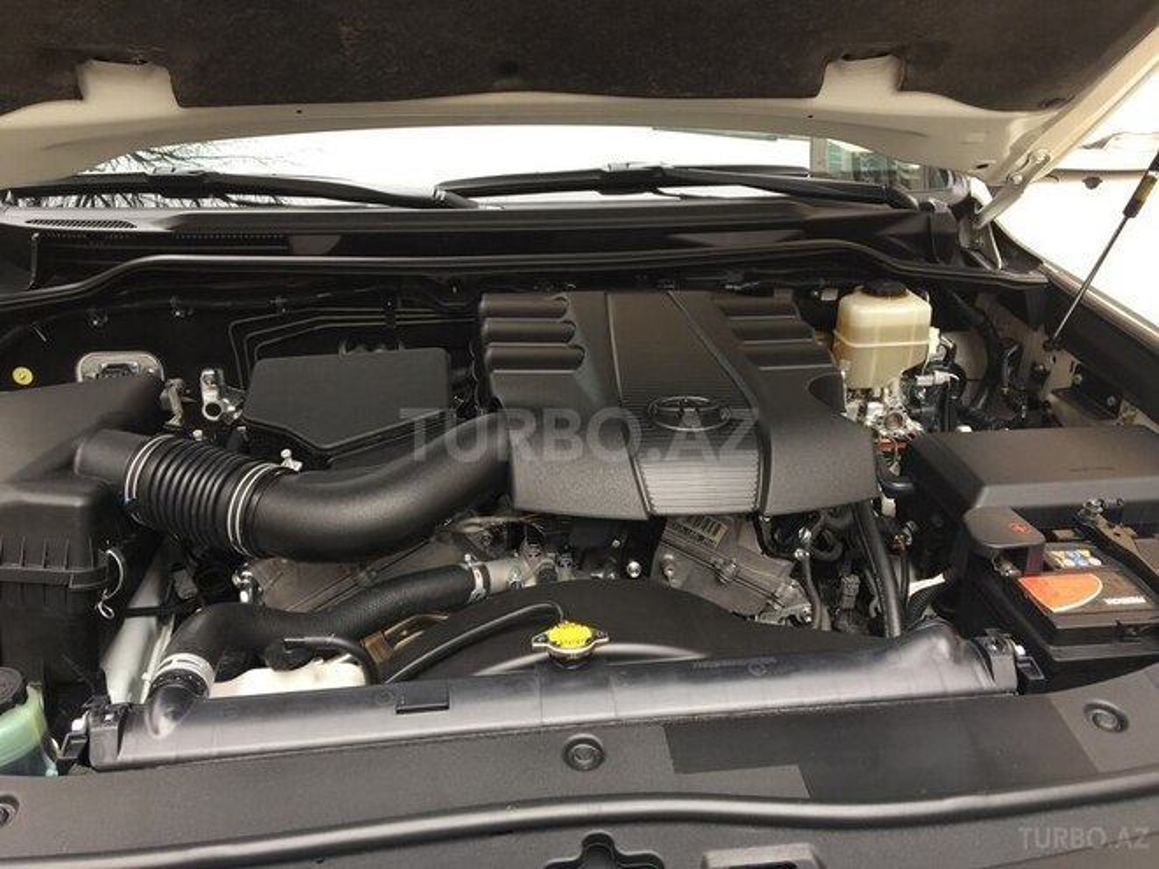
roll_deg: +1.3
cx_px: 580
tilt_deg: -23.4
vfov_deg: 48.2
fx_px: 971
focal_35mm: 29
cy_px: 434
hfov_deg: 61.7
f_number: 2.2
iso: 25
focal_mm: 4.15
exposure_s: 1/50
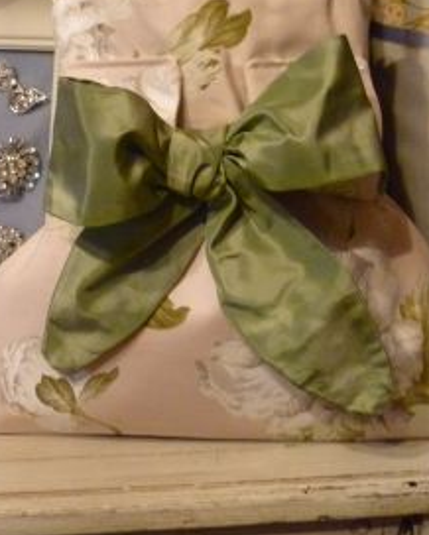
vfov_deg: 33.0
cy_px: 148
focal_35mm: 56
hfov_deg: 27.2
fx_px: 888
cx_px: 207
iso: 800
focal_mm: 6.9
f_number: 3.7
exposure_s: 1/10
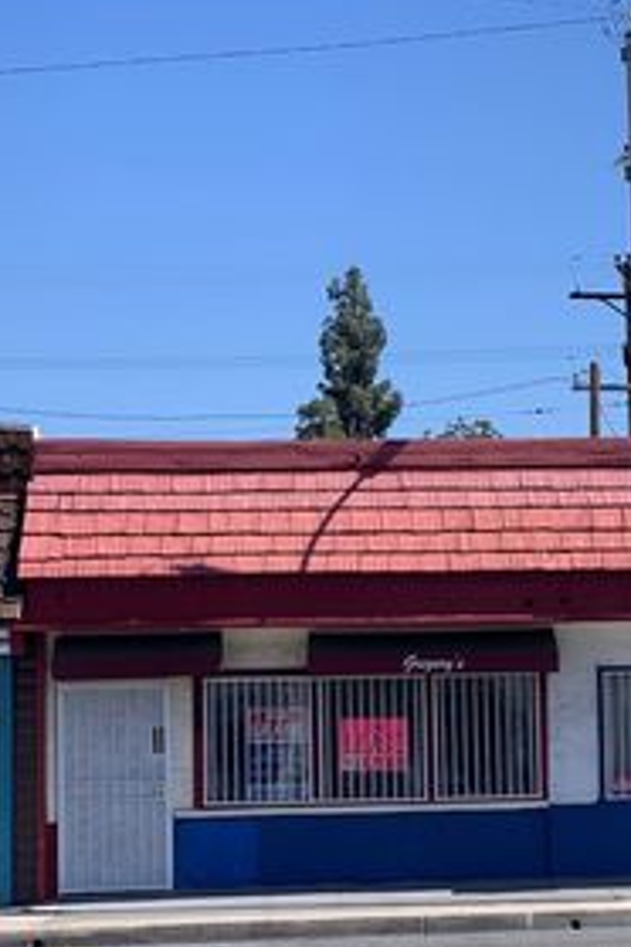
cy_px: 602
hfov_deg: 13.9
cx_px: 621
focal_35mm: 97
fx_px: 2550
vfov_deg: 21.0
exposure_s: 1/872
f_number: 2.4
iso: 16
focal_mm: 6
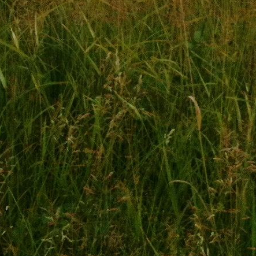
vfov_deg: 11.6
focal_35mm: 143
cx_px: 170
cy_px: -143
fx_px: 1196
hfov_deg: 12.2
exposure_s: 1/773
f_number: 2.8
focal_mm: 3.85
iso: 64
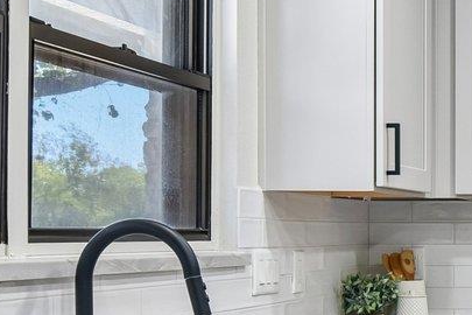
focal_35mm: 81
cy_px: 236
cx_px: 675
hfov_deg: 21.6
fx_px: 1062
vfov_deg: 16.8
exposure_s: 1/15
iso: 250
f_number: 8
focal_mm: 16
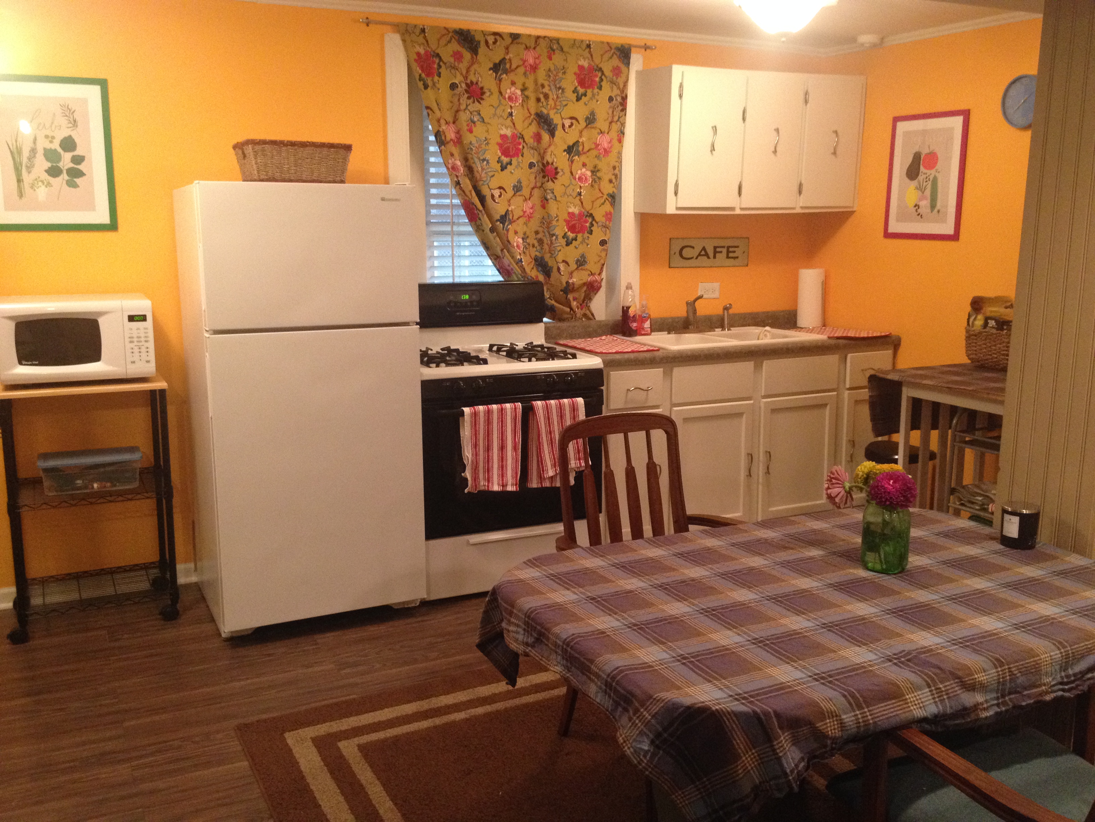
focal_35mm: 35
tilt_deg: -12.0
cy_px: 411
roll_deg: -0.5
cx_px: 548
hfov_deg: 52.6
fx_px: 1107
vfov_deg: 40.7
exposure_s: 1/20
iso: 320
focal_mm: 4.28
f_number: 2.4
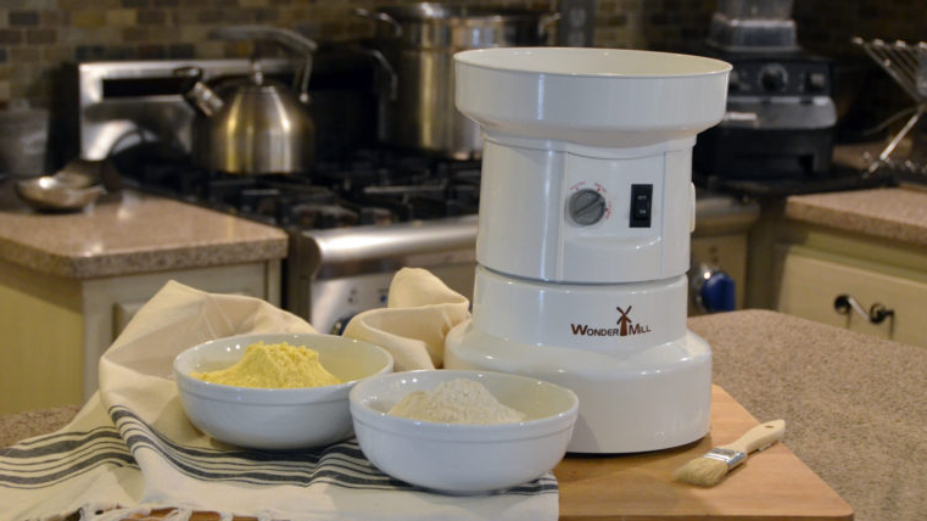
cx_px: 460
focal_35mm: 95
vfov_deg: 12.7
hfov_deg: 22.5
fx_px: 2335
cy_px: 254
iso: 2200
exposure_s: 1/30
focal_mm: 60
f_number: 7.1
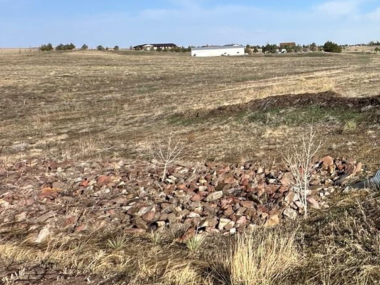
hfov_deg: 36.2
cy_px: 18
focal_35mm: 37
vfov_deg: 35.8
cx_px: 476
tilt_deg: +3.9
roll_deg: +3.1
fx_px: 406
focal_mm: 2.22
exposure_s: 1/2618
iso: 50
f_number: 2.2
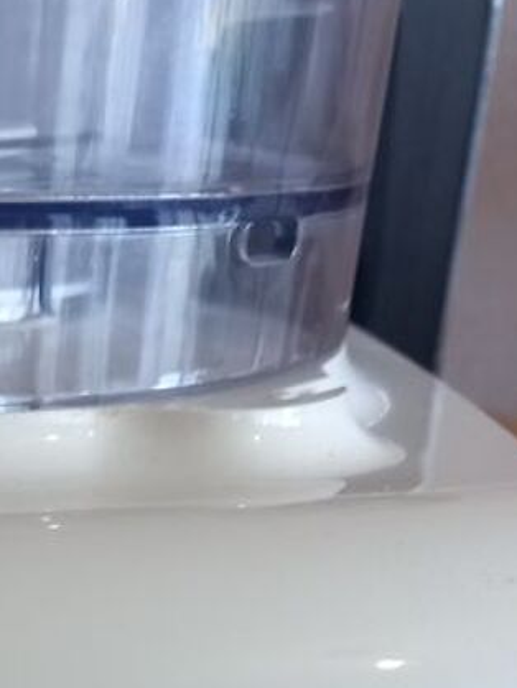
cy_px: 957
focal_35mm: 86
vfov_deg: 20.3
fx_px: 1711
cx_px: -191
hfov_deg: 16.1
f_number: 1.8
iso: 200
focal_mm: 4
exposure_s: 1/33.3
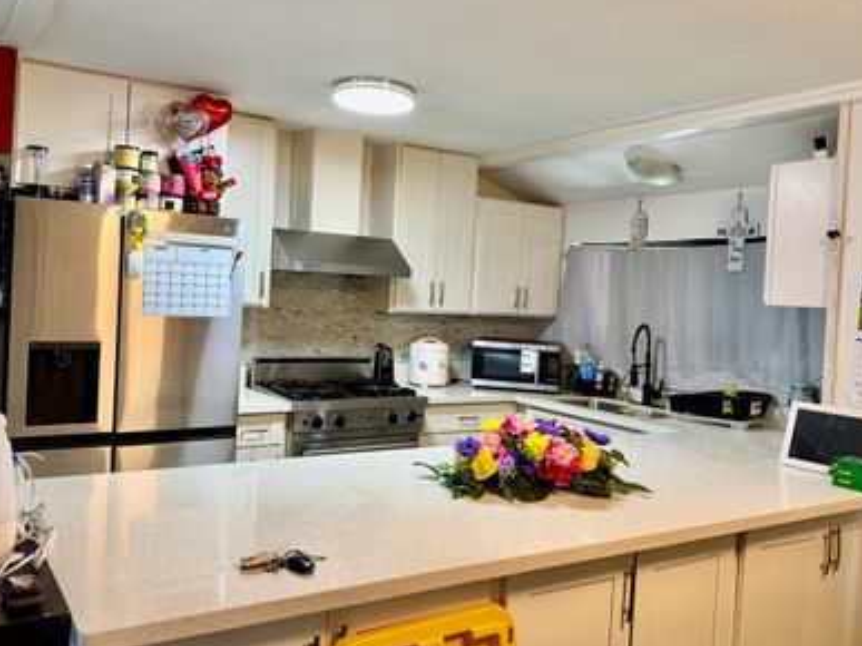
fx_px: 772
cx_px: 414
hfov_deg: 58.3
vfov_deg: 45.4
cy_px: 297
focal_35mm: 31
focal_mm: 6.76
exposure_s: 1/60
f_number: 1.78
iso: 160
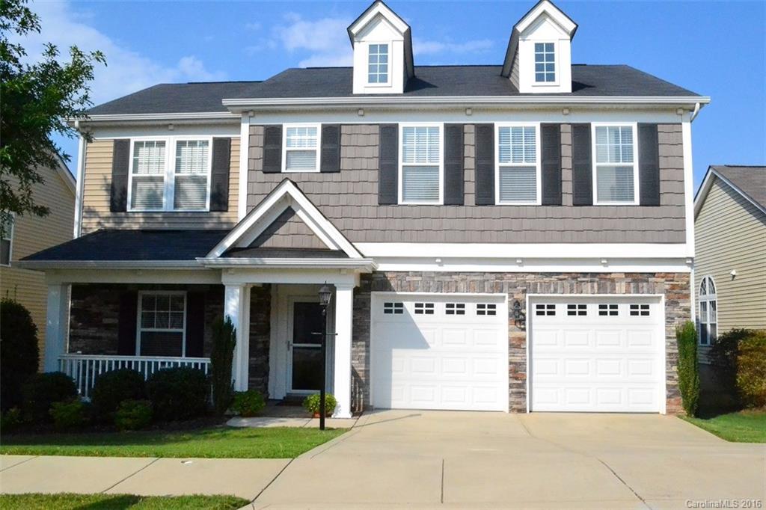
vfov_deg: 39.9
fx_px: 702
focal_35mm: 33
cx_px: 383
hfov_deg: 57.2
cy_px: 255
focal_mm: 22
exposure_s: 1/4000
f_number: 16
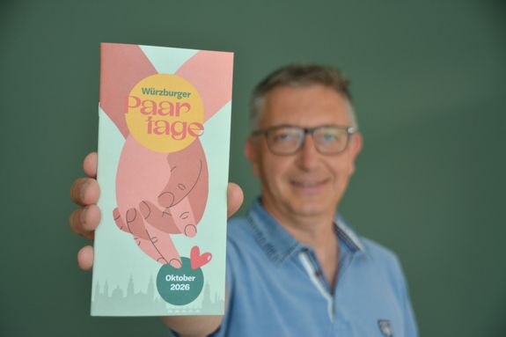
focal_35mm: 66
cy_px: 168
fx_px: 927
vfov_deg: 20.6
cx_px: 253
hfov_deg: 30.5
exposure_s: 1/100
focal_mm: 44
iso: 400
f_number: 5
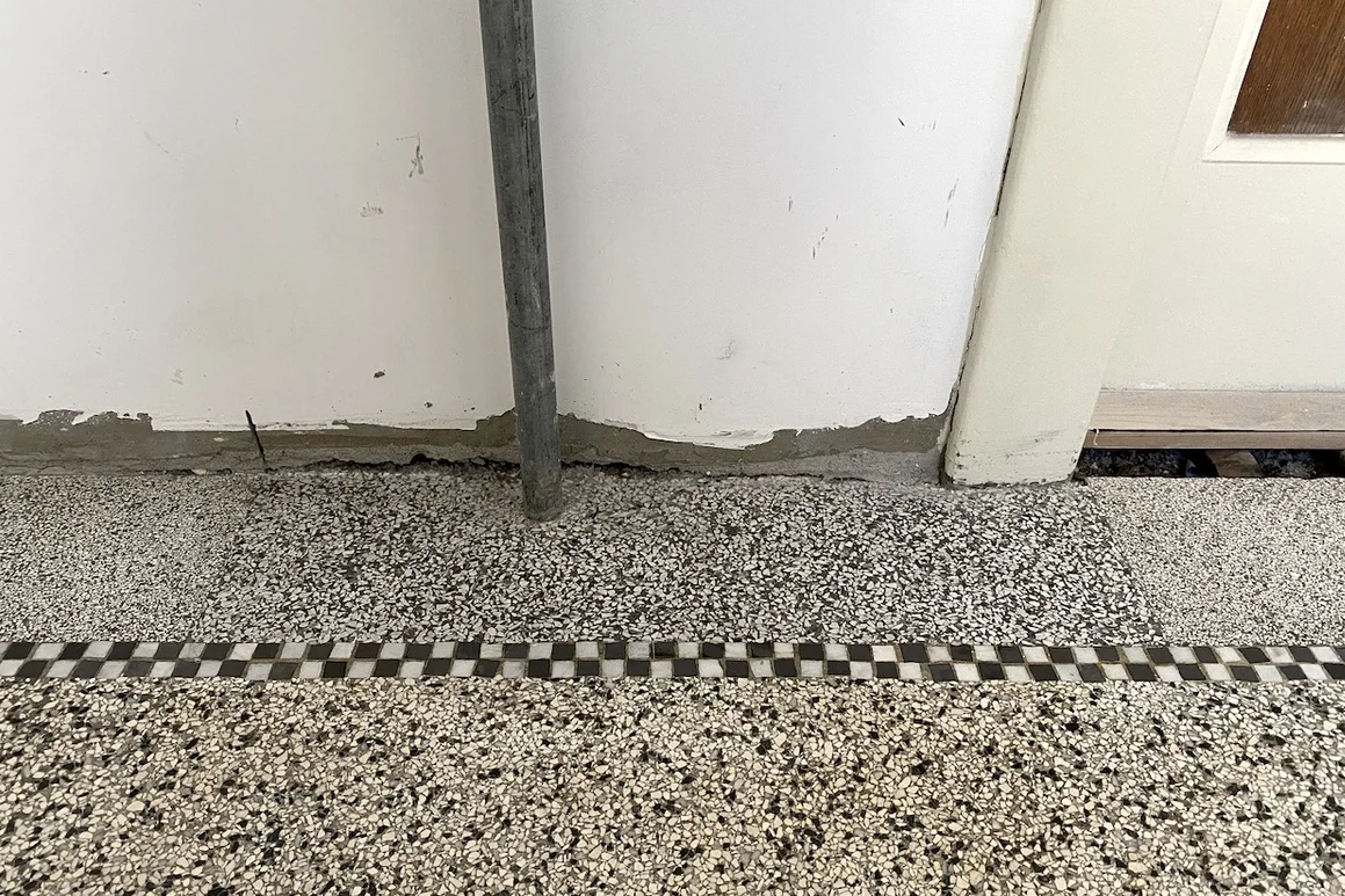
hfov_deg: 65.5
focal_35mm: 28
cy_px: 450
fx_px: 1046
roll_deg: -1.8
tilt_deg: -36.5
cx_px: 678
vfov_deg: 46.4
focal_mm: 4.25
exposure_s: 1/60
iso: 250
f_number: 1.8
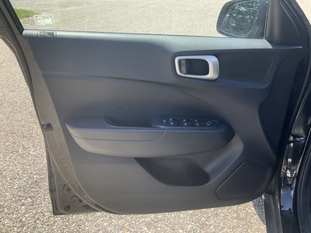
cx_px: 156
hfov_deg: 61.7
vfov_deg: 48.2
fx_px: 261
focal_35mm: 29
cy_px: 116
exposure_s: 1/365
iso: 25
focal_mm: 3
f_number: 1.8
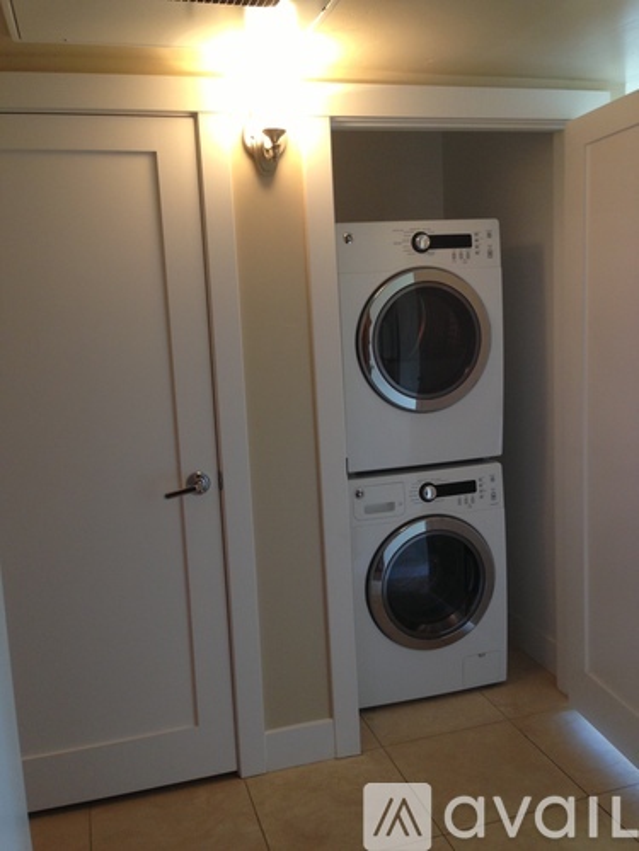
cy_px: 426
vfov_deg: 55.4
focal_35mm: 33
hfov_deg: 42.9
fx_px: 812
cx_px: 320
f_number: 2.4
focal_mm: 4.13
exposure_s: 1/20
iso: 100
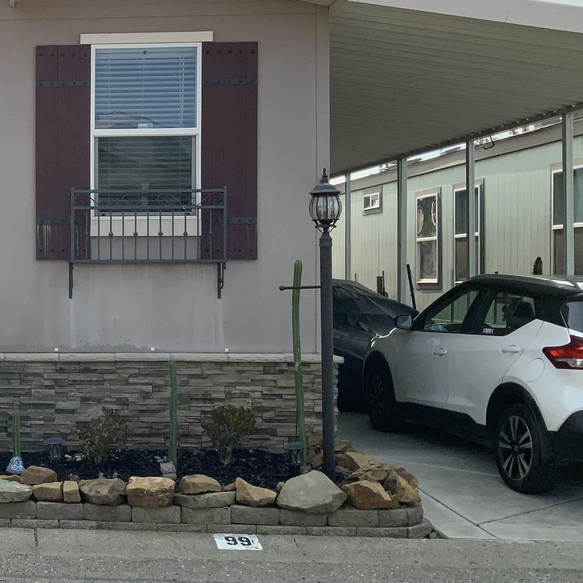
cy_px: 276
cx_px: -68
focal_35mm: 58
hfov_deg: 27.0
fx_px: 1105
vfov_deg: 29.5
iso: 20
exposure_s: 1/2058
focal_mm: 3
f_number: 1.8
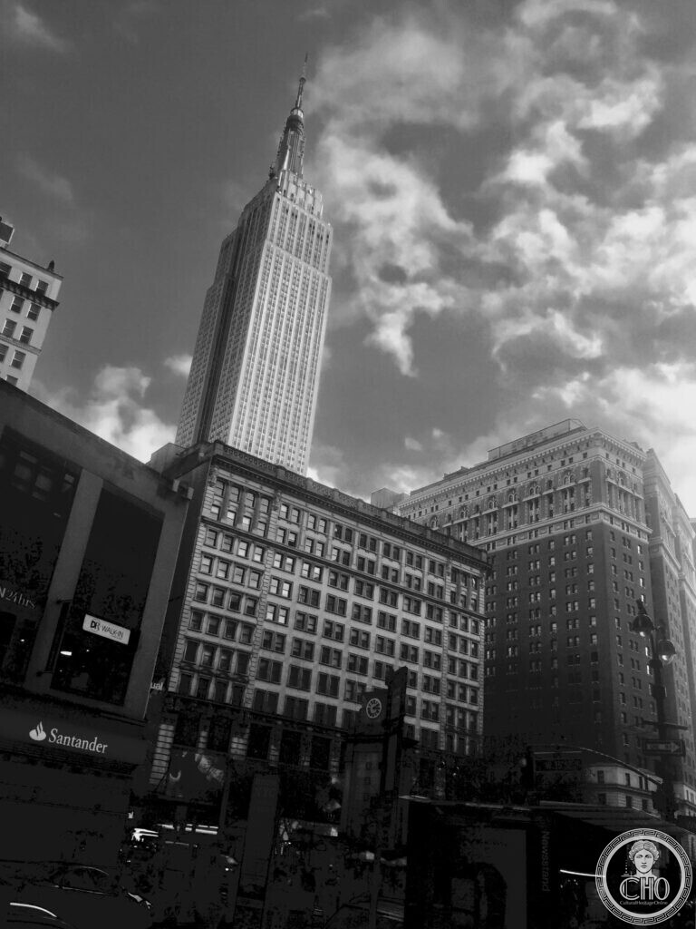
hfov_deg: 48.2
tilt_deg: +28.3
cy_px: 464
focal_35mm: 29
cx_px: 348
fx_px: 777
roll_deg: -3.7
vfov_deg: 61.7
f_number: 2.2
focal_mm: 4.15
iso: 32
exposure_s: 1/670
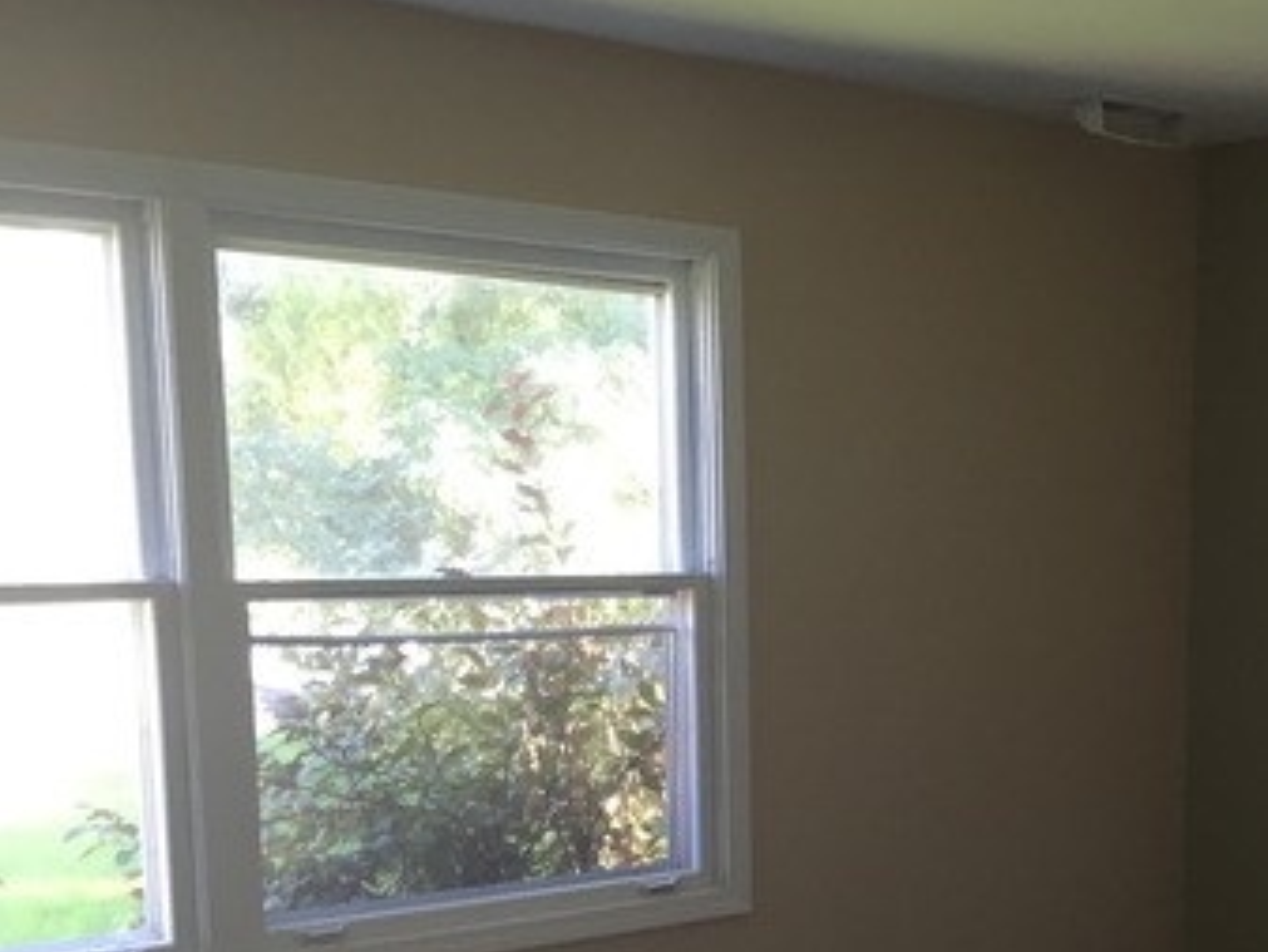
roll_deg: -1.6
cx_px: 1136
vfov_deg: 25.9
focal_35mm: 55
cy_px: 809
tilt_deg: -7.5
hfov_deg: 33.2
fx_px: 2015
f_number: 2.2
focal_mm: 4.15
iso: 40
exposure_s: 1/30
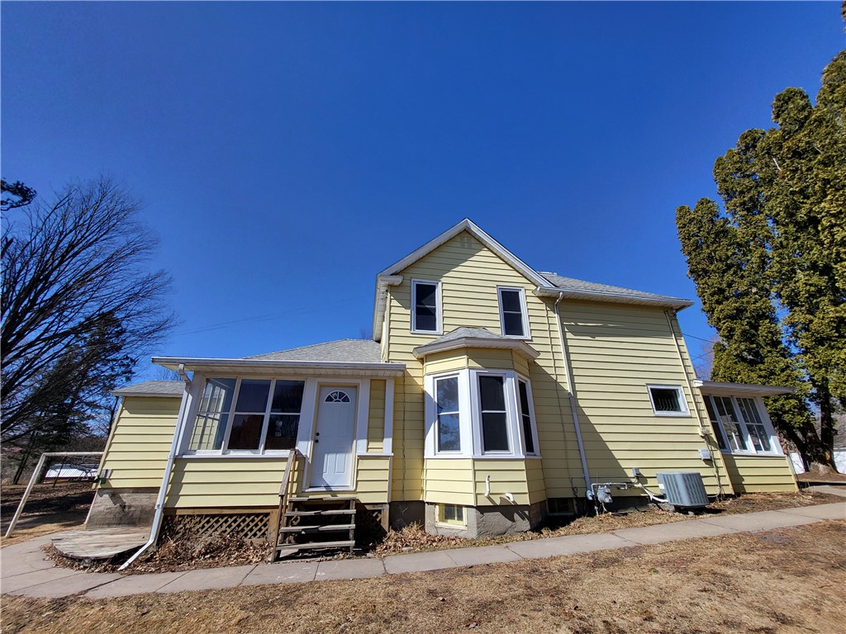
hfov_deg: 106.2
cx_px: 423
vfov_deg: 89.9
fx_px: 318
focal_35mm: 13
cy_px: 317
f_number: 2.2
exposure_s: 1/986
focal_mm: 1.74
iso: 32
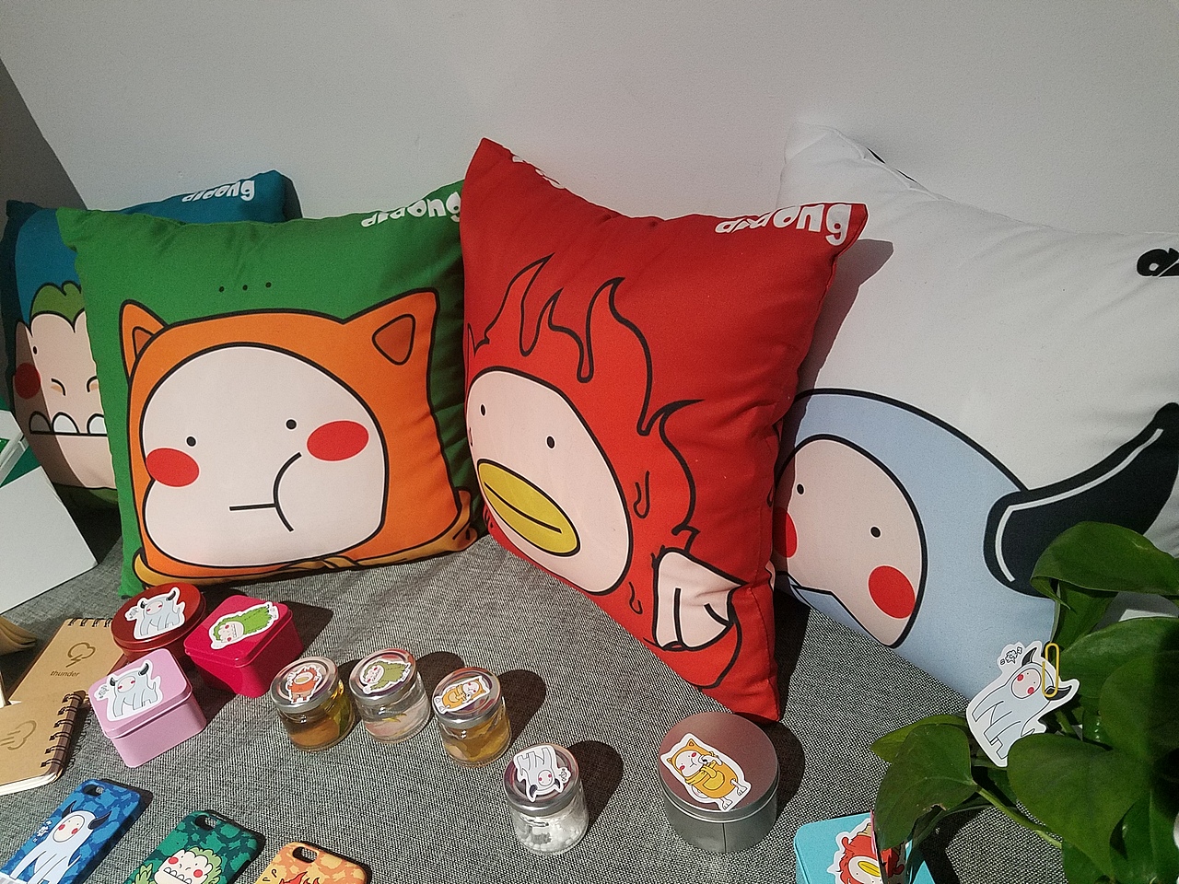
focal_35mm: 26
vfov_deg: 53.1
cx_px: 590
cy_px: 442
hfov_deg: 67.3
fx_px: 886
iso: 160
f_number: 1.7
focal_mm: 4.2
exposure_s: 1/50
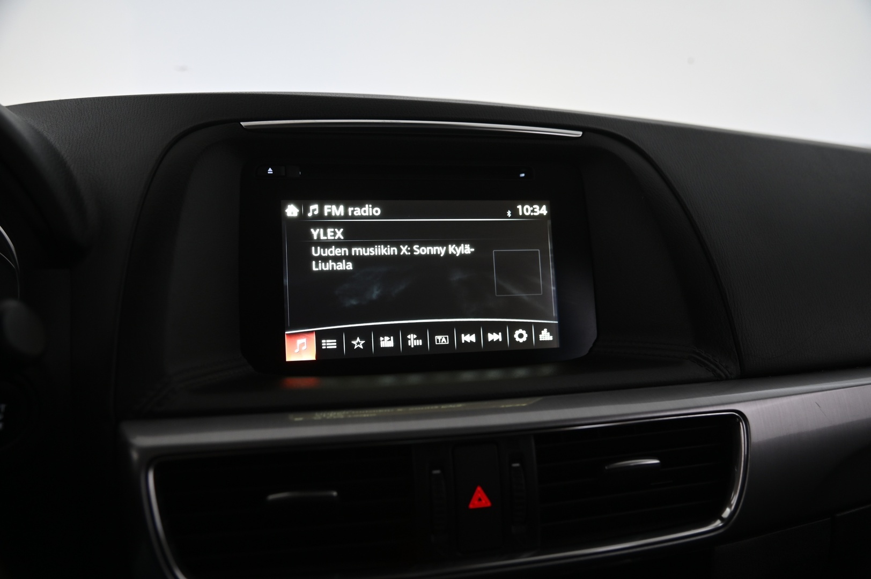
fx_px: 774
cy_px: 290
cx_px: 436
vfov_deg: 41.1
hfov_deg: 58.8
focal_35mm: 32
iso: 1000
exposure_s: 1/30
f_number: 4
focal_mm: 32
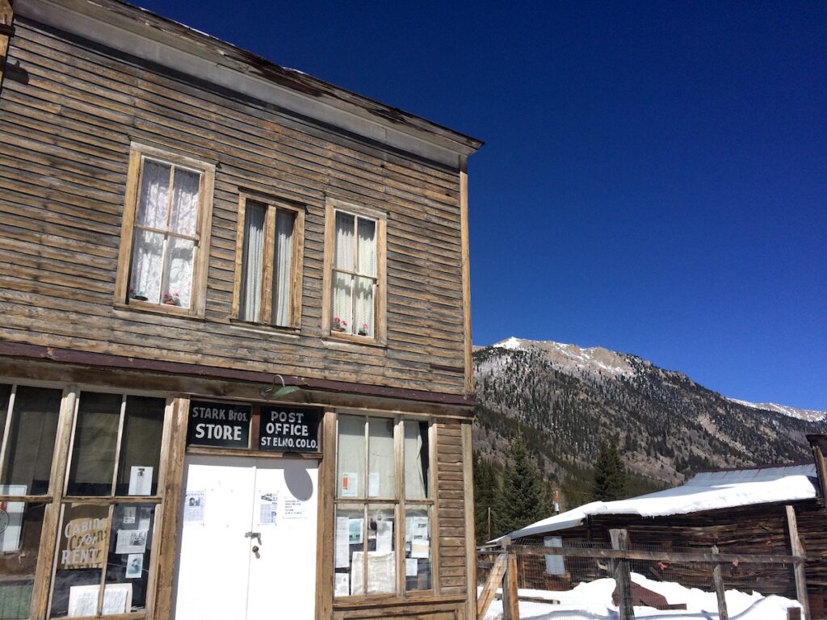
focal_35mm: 29
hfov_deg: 61.7
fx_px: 693
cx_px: 414
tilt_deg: +15.0
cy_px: 310
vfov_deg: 48.2
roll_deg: +1.5
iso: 40
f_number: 2.2
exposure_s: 1/4566
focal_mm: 4.15
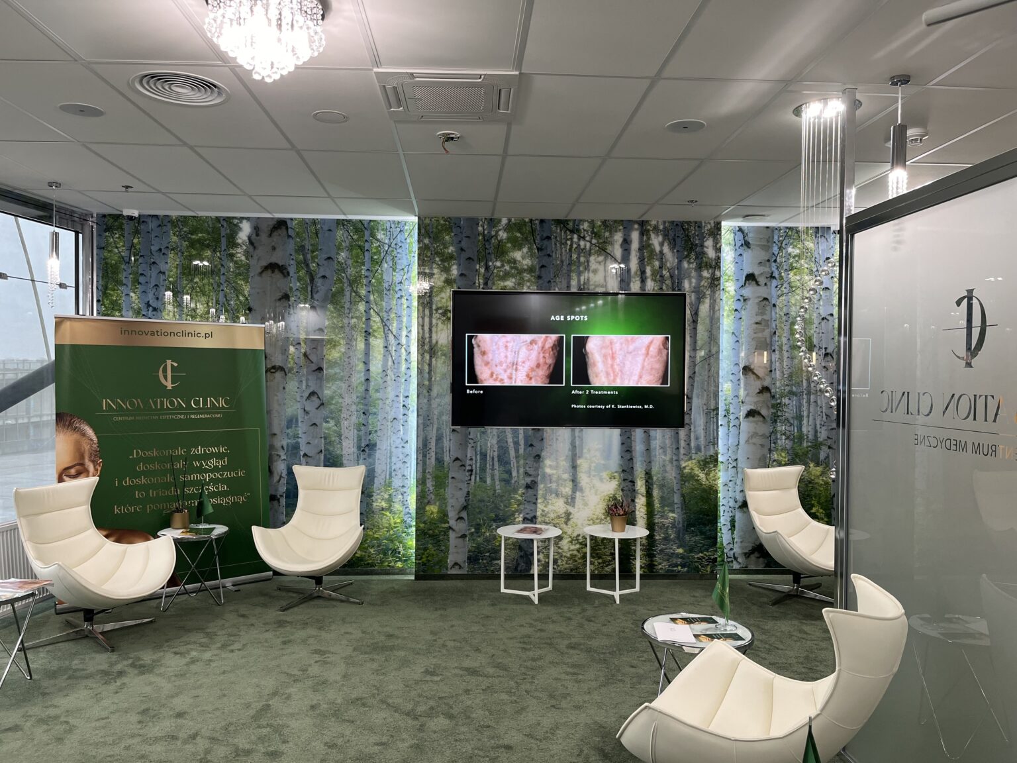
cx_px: 508
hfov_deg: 67.3
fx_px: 764
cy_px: 382
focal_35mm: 26
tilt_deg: -0.5
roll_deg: -0.6
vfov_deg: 53.1
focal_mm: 5.1
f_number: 1.6
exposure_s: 1/60
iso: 125
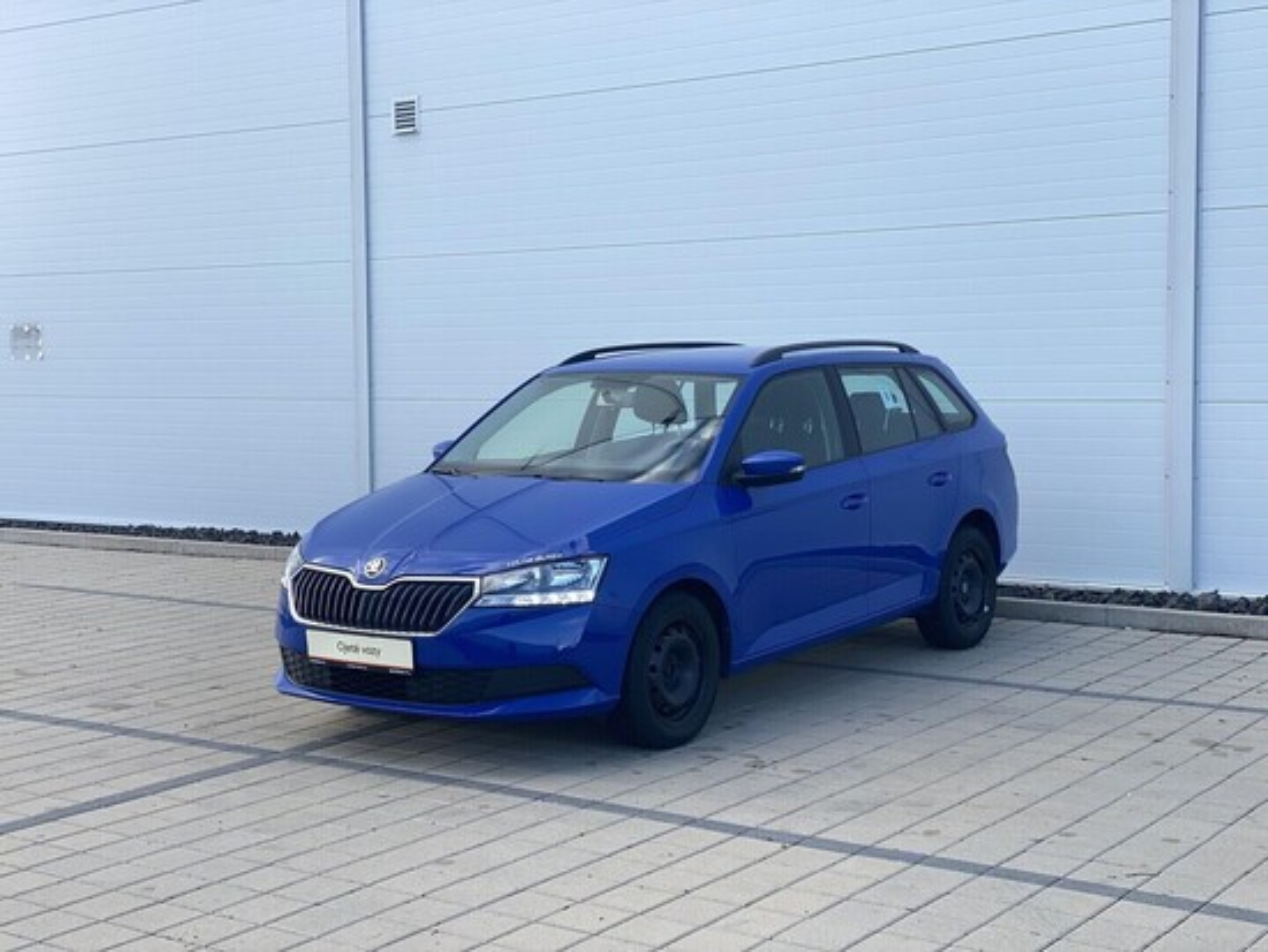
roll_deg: -0.2
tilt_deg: -3.8
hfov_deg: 36.8
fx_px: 1906
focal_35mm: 52
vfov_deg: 28.1
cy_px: 476
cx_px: 634
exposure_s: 1/158
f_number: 2
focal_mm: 6
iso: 20
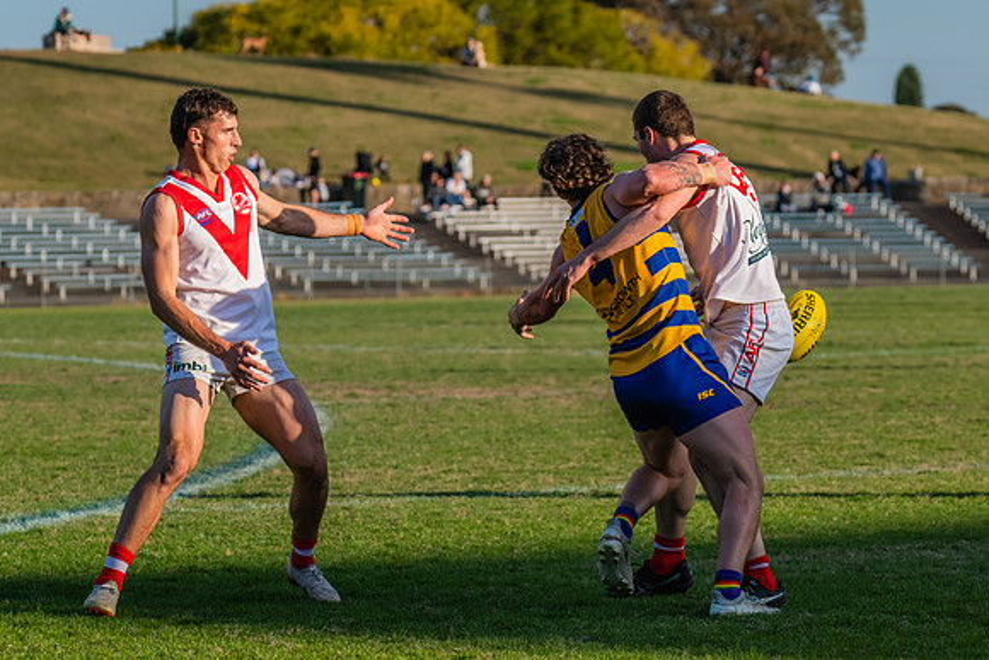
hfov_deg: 10.1
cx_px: 574
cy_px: 265
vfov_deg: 6.7
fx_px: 5596
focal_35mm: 204
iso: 800
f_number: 6.3
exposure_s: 1/1600
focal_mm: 170
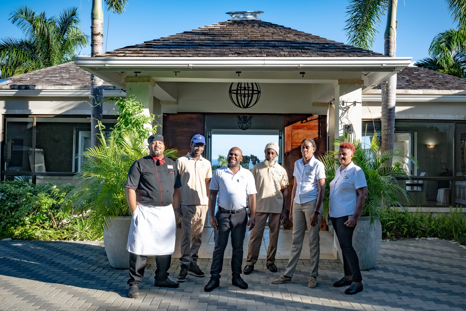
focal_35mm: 30
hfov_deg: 61.1
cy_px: 156
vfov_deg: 43.0
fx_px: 395
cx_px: 233
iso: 640
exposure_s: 1/500
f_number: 9
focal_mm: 30.5
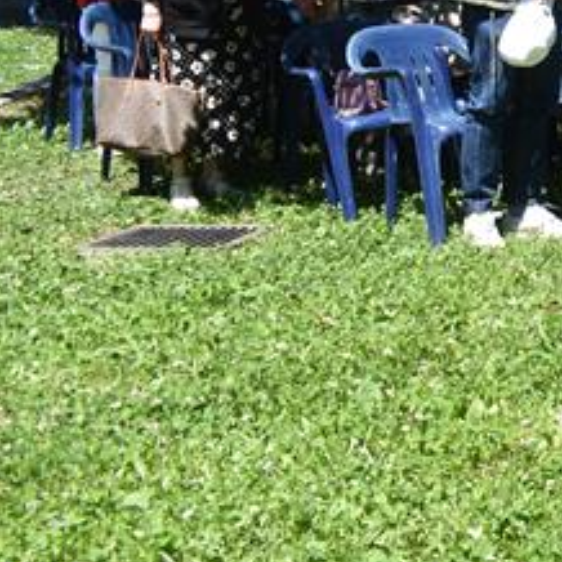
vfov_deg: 19.4
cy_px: -112
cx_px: 985
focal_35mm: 84
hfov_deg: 17.2
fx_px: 1543
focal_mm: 18
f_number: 8
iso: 160
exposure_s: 1/250
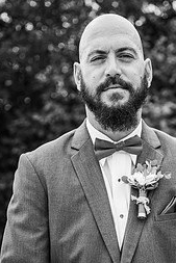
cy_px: 190
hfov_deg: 14.5
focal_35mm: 94
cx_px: 117
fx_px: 688
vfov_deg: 21.5
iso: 200
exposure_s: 1/1000
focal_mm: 53
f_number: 2.8
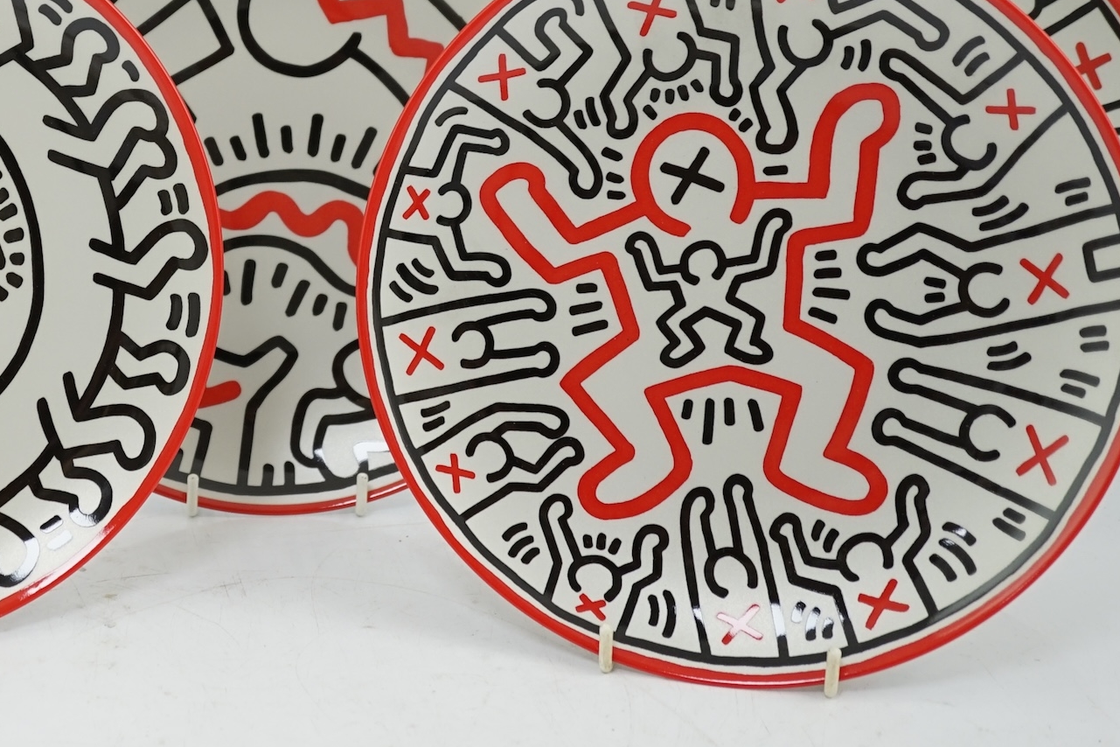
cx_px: 203
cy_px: 186
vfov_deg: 17.2
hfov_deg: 25.2
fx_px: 2458
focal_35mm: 79
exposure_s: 1/60
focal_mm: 30
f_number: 3.5
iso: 250
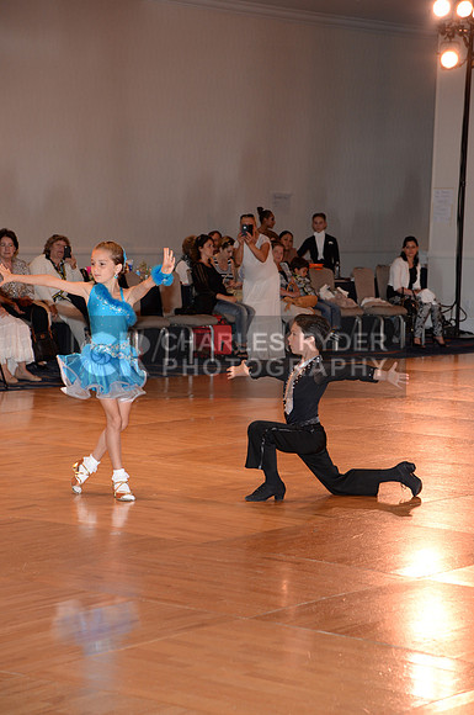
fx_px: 1981
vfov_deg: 20.4
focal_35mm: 100
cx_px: 237
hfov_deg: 13.6
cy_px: 358
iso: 1250
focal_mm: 100
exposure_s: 1/200
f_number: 5.6
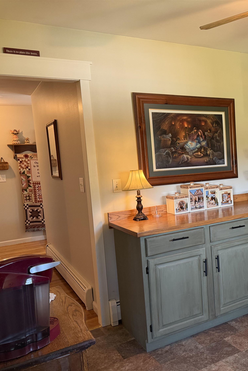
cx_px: 228
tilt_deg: -5.7
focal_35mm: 34
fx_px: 351
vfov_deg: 55.8
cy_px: 189
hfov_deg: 36.2
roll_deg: +2.7
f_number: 1.78
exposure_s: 1/60
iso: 250
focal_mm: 6.76
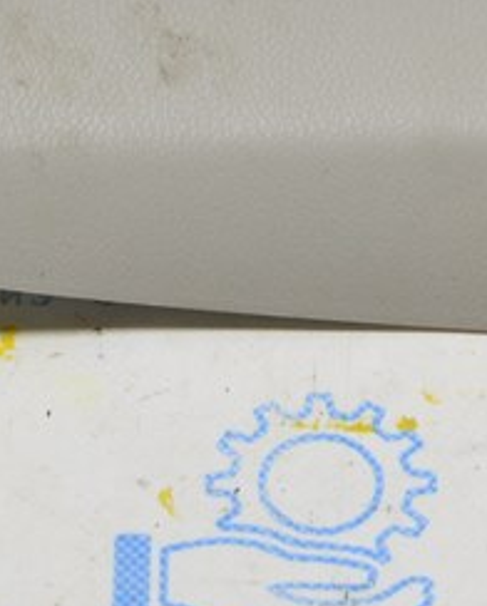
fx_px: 2965
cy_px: 48
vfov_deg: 11.6
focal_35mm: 165
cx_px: 293
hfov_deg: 9.4
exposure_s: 1/20
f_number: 5.6
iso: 400
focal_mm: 28
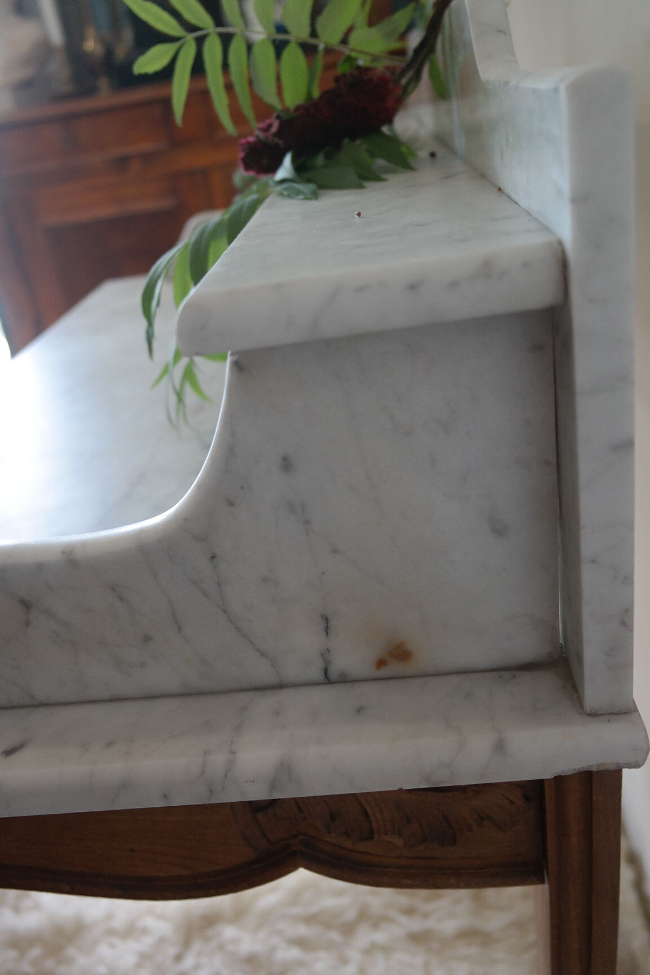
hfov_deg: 43.6
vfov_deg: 61.9
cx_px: 325
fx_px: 812
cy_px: 488
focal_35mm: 30
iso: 400
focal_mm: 20
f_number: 3.5
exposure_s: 1/40
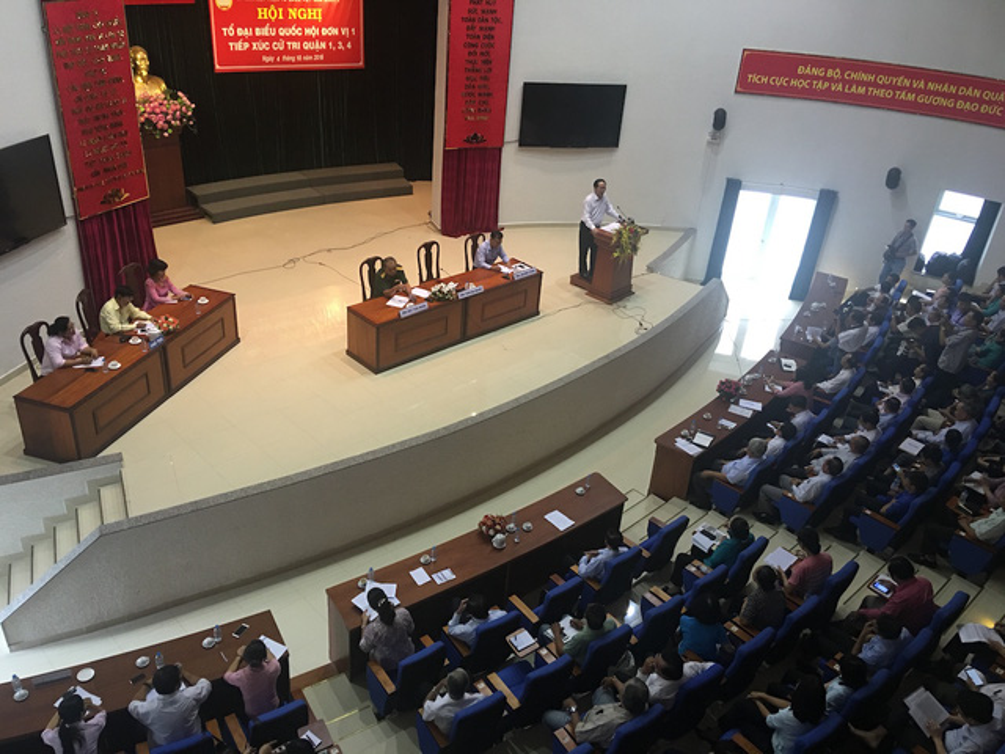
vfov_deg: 48.2
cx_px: 502
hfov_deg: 61.7
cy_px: 377
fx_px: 842
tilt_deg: -29.3
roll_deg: -5.2
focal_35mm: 29
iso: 80
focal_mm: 4.15
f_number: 2.2
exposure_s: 1/17
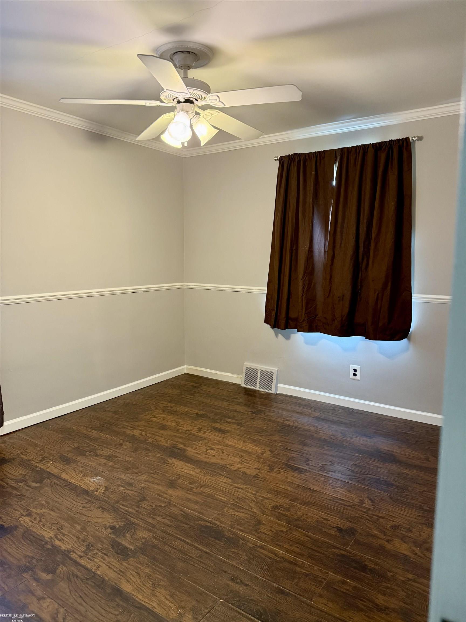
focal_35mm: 24
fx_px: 431
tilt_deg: -6.8
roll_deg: -0.6
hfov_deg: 56.8
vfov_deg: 71.6
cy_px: 311
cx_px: 233
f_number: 1.78
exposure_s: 1/60
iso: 400
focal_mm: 6.76
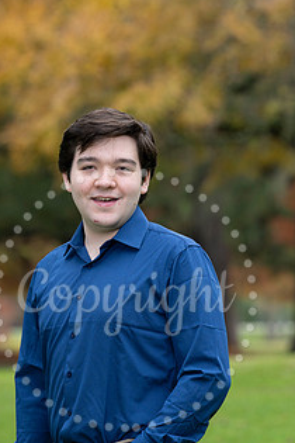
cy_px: 298
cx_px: 125
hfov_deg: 4.8
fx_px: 3515
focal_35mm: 286
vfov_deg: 7.2
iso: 320
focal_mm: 200
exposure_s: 1/125
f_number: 6.3
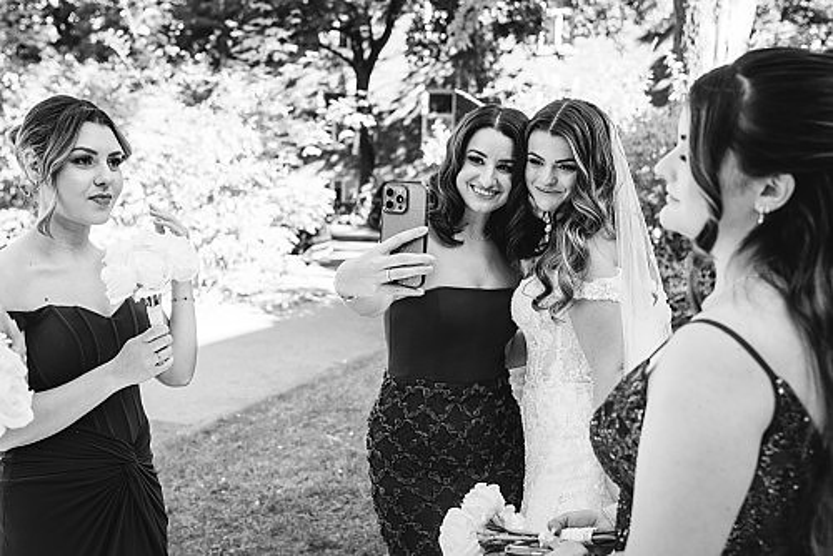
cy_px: 278
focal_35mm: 41
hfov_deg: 47.7
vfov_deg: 32.9
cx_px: 416
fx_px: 943
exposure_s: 1/160
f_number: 4
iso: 250
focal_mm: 40
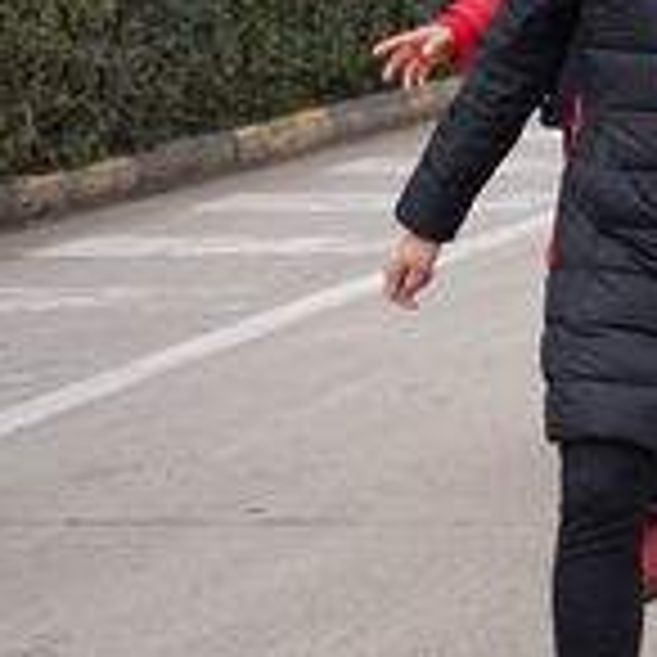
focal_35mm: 144
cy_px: -124
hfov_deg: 10.7
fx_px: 3092
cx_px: 1449
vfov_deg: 11.9
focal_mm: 38
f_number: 4
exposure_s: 1/160
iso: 200
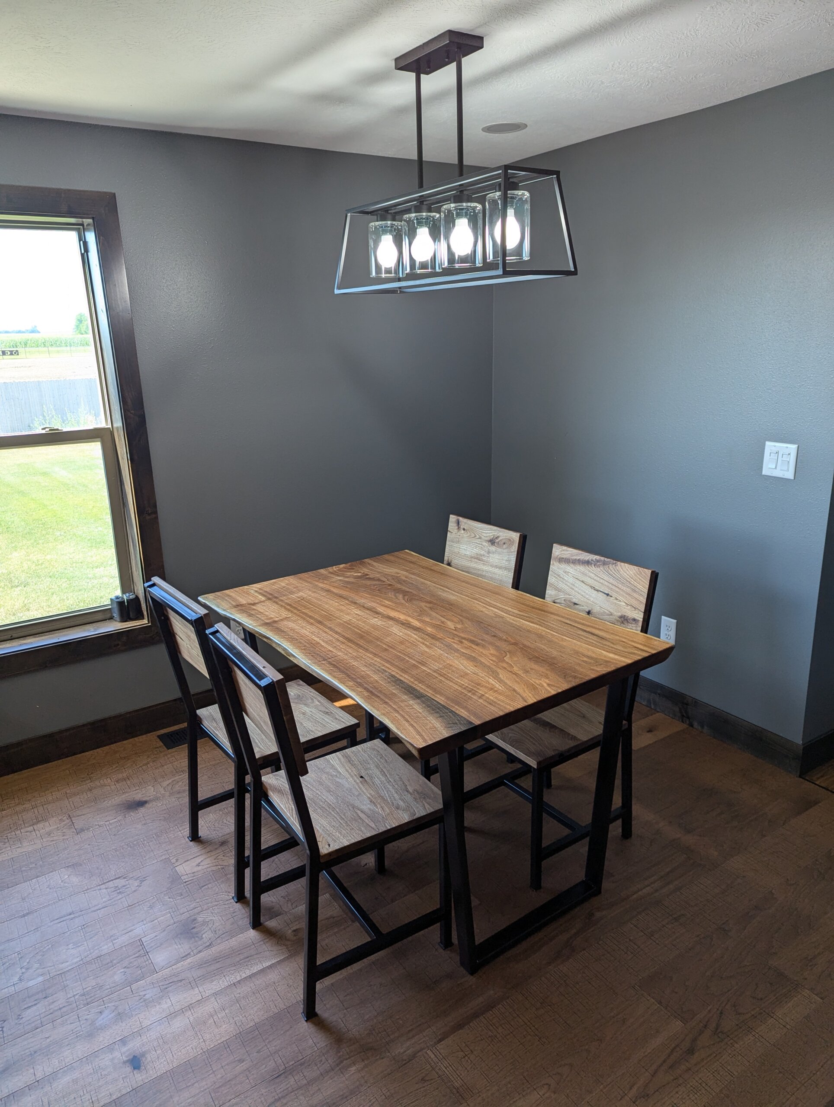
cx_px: 417
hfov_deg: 56.9
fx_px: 769
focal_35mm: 24
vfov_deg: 71.5
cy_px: 554
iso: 53
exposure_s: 1/120
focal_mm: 6.81
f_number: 1.85
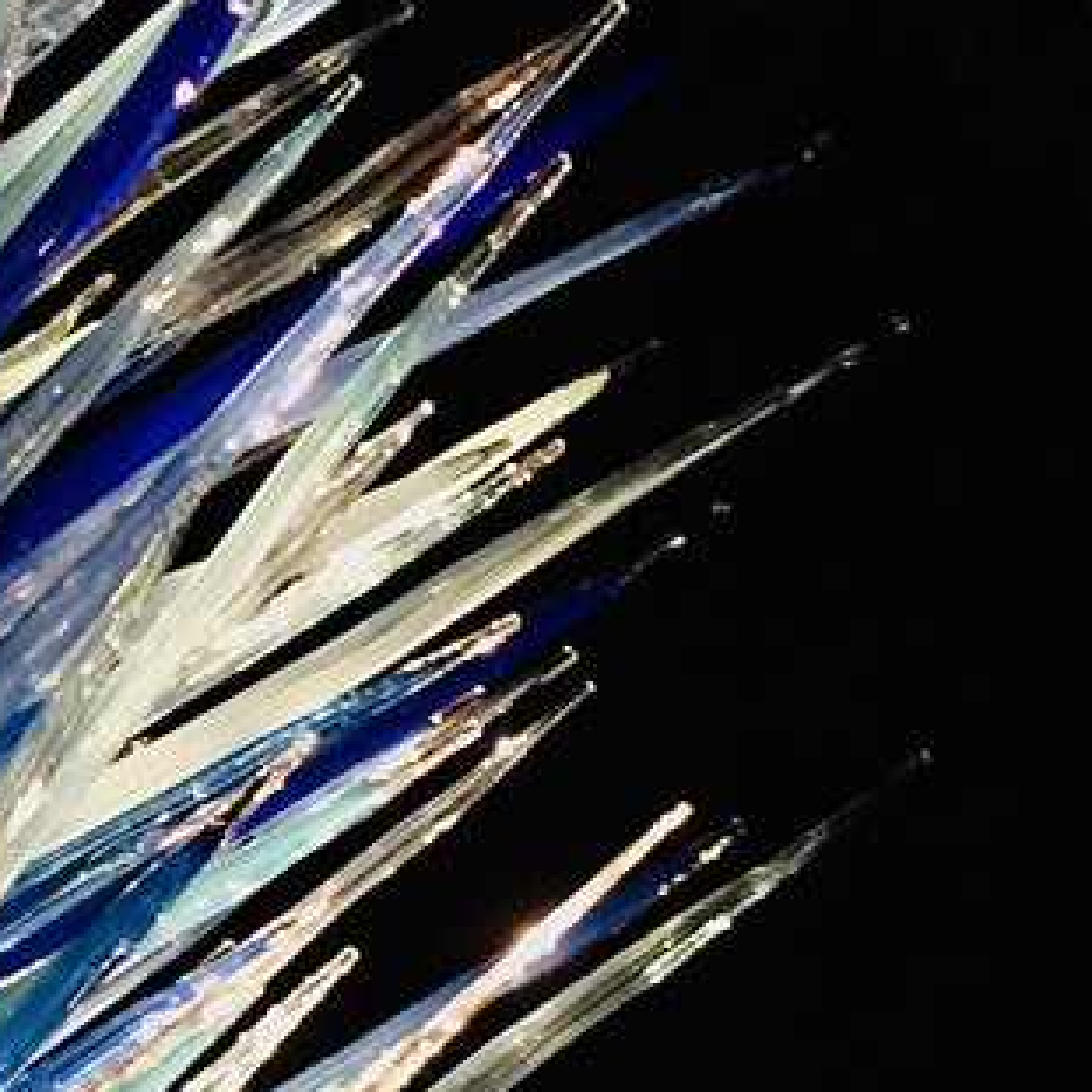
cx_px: -246
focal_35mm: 132
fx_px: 4711
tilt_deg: +5.8
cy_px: 1067
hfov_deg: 12.9
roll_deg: +0.0
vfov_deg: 13.1
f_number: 2.2
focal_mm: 4.15
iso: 250
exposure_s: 1/17
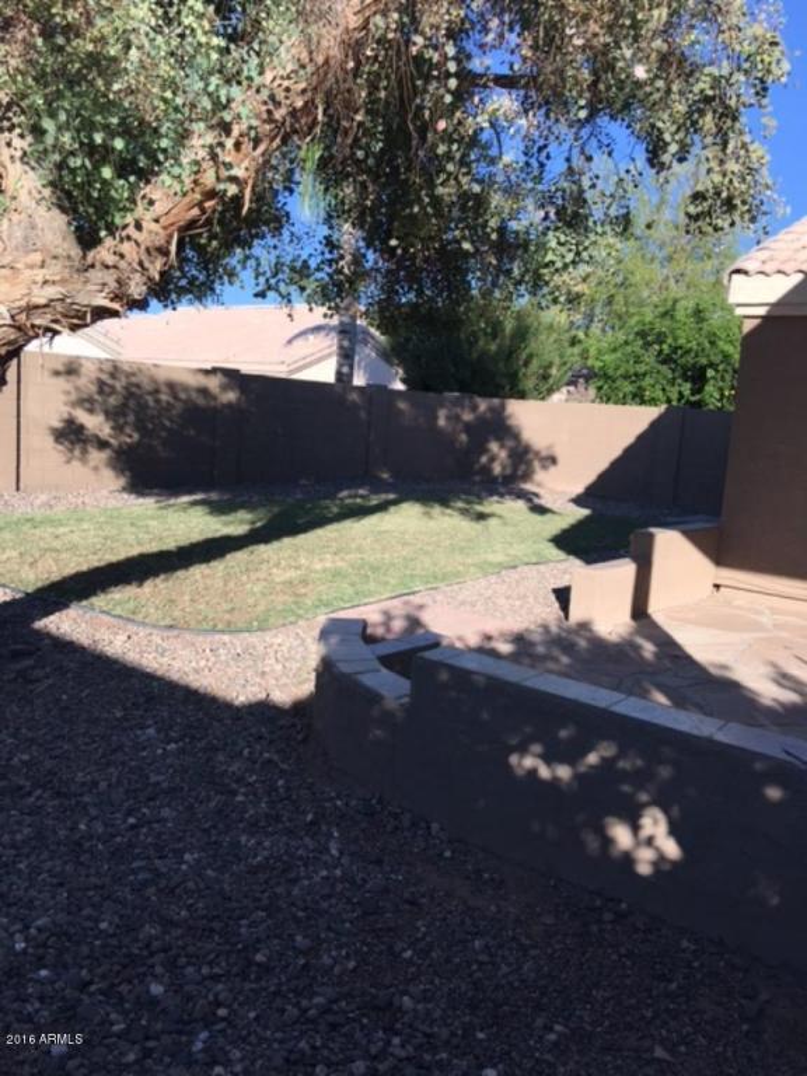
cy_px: 538
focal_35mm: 29
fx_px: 901
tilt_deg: -6.5
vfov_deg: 61.7
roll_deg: -4.0
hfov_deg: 48.2
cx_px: 404
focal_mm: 4.15
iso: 25
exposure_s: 1/1054
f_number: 2.2
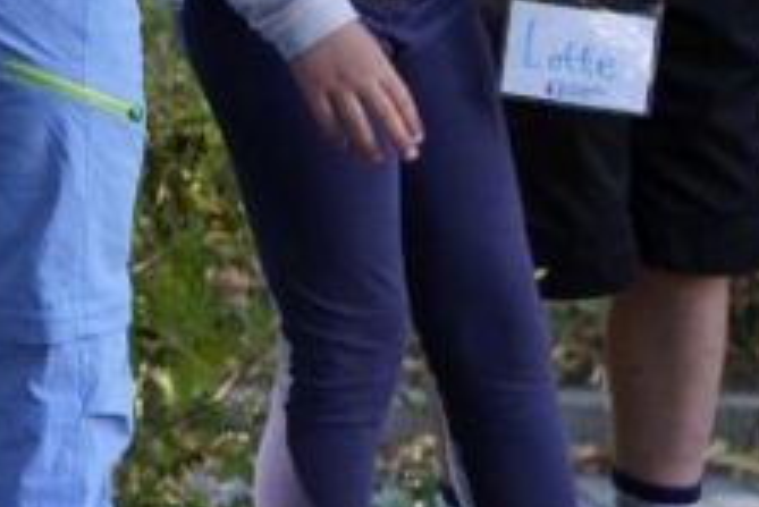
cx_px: -882
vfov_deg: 7.2
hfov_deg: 9.9
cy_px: -235
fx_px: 3966
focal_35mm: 188
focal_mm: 35
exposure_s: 1/160
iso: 640
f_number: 4
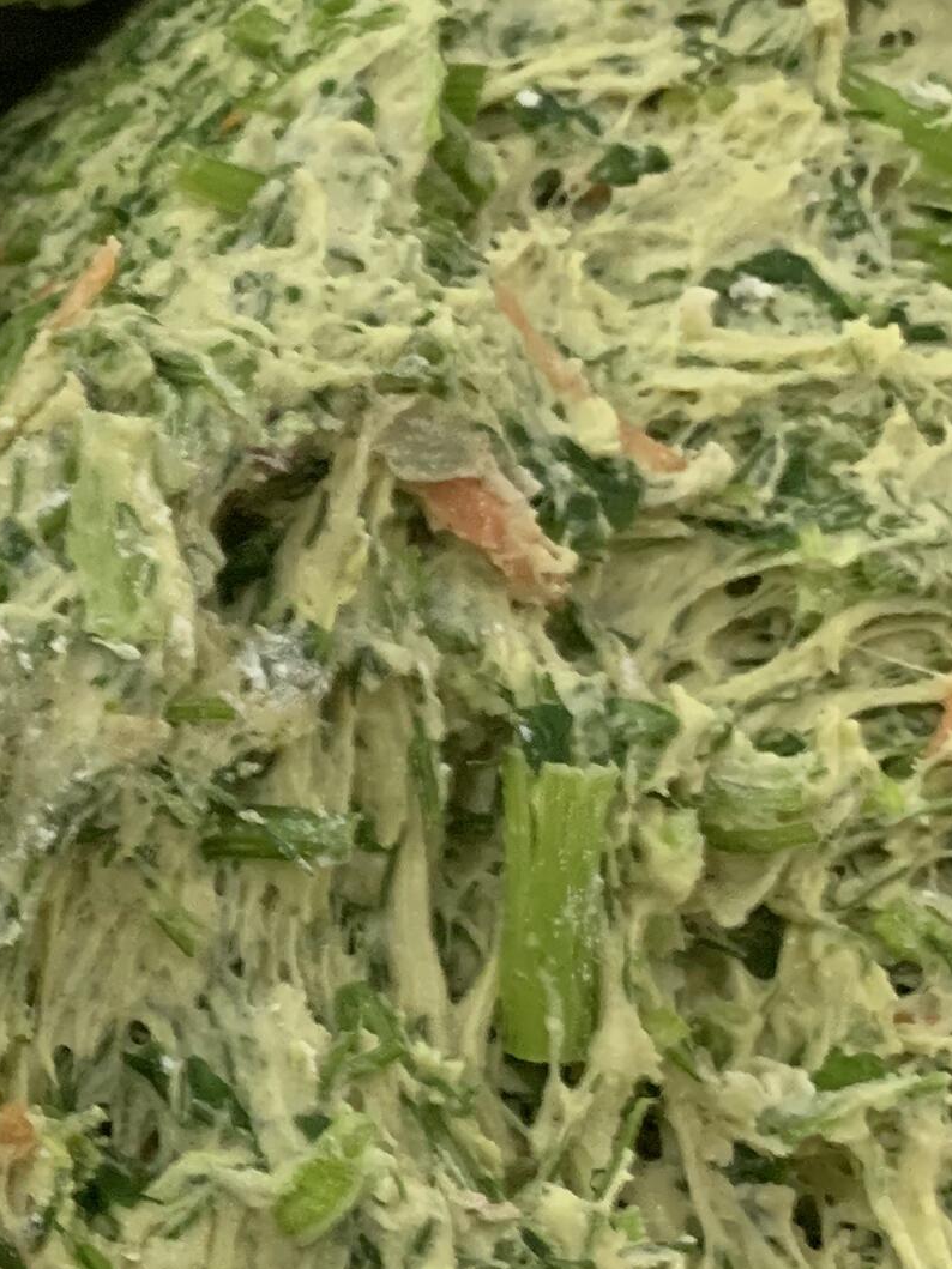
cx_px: -723
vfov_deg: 19.8
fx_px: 3631
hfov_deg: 13.5
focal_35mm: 99
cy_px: 593
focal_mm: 4.25
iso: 400
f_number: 1.8
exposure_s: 1/33
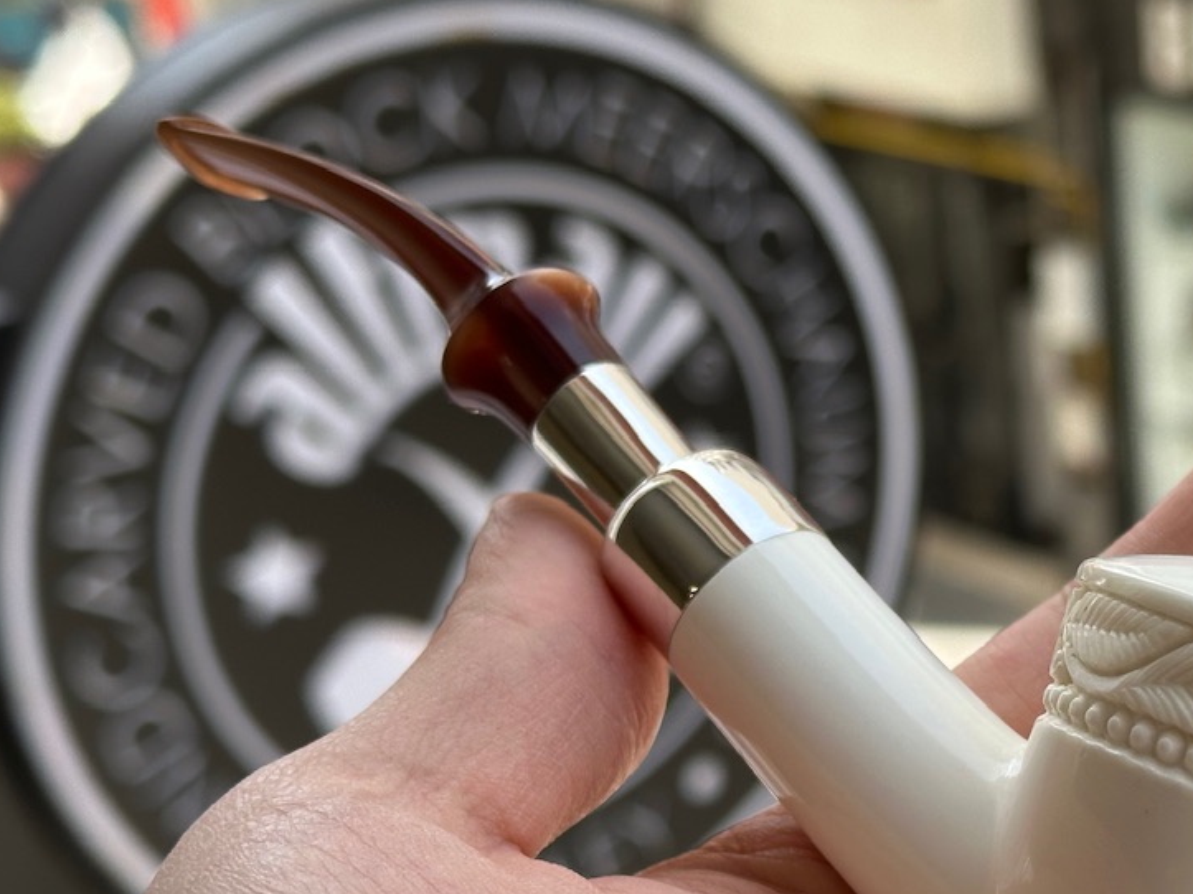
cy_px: 699
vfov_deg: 17.2
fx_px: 2929
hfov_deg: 22.6
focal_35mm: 85
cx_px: 1007
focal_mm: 6.86
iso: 64
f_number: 1.78
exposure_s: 1/719
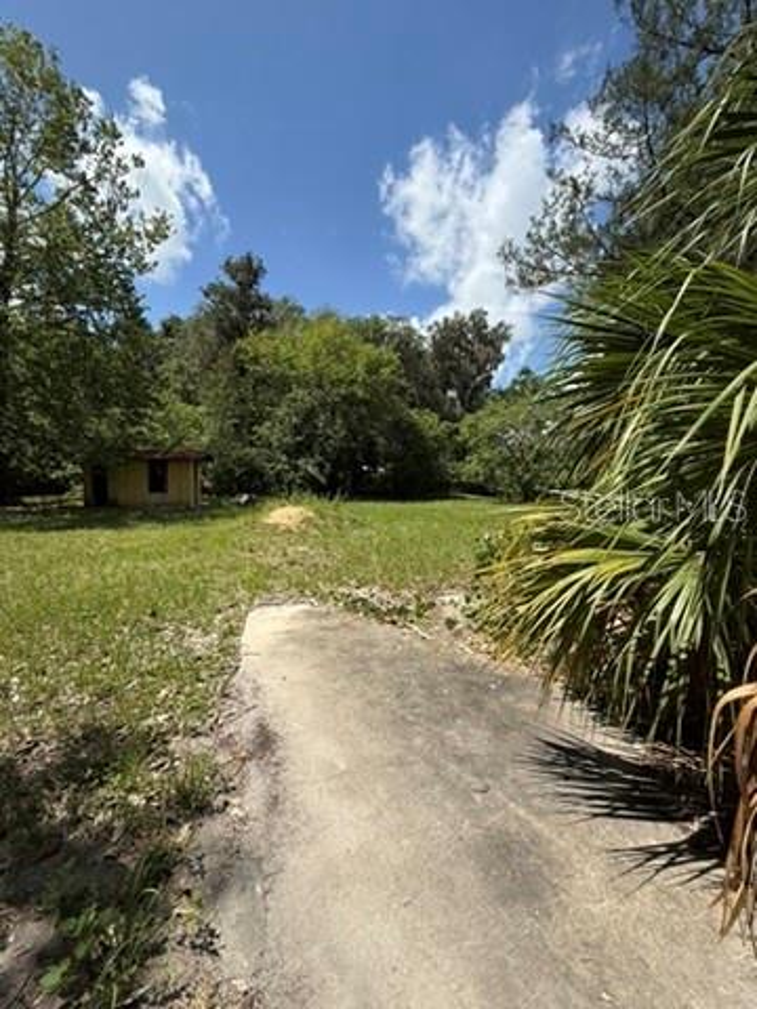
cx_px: 378
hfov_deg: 85.7
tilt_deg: -1.4
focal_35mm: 14
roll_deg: -0.3
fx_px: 408
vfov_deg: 102.1
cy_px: 504
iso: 50
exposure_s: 1/1745
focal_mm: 2.22
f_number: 2.2
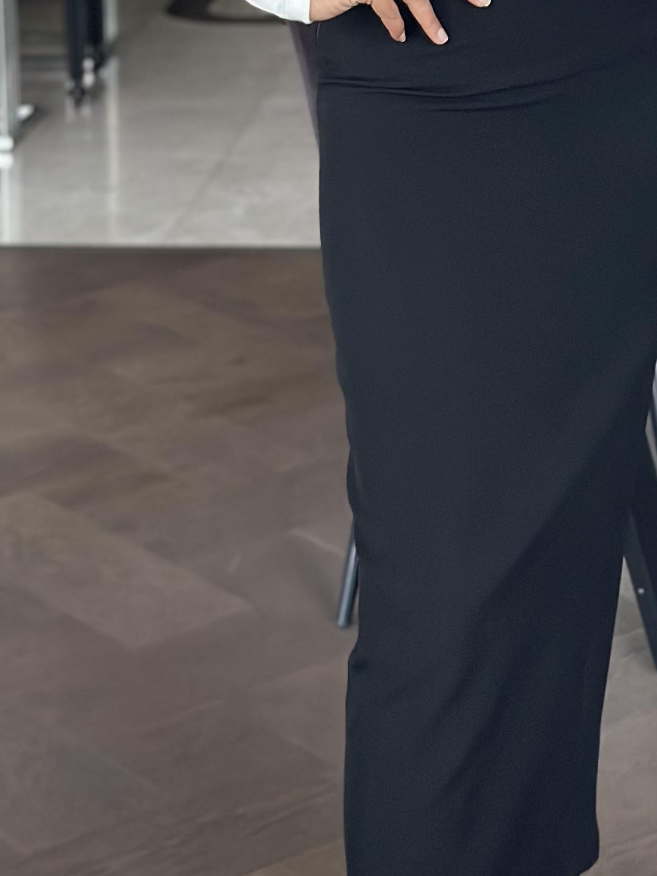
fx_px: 2986
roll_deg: +1.6
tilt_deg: -19.6
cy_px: -1
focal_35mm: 118
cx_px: 490
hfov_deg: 12.5
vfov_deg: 16.3
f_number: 1.78
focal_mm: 6.86
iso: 320
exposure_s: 1/60
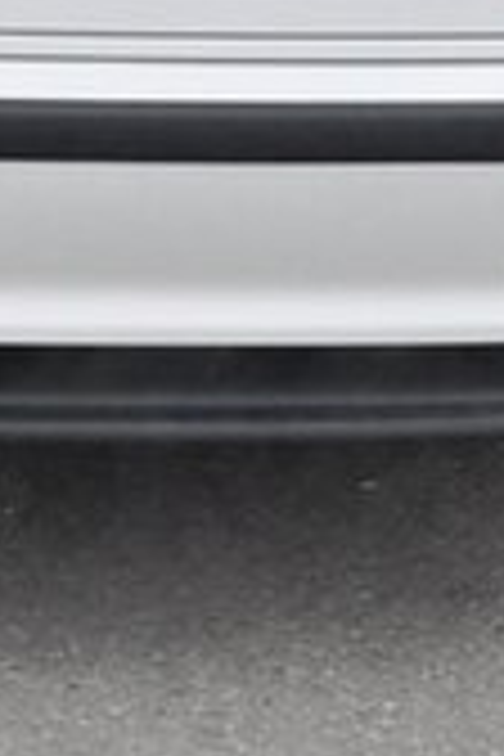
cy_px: -198
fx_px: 3717
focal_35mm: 177
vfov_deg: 11.3
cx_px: 104
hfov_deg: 7.7
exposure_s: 1/2000
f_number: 5.6
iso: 3200
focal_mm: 30
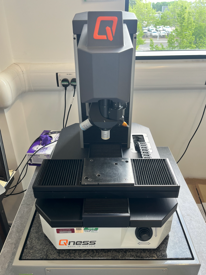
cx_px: 103
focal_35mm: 26
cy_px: 138
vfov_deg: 67.3
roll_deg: +1.5
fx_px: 206
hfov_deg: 53.1
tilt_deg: -31.1
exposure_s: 1/100
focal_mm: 5.1
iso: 64
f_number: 1.6
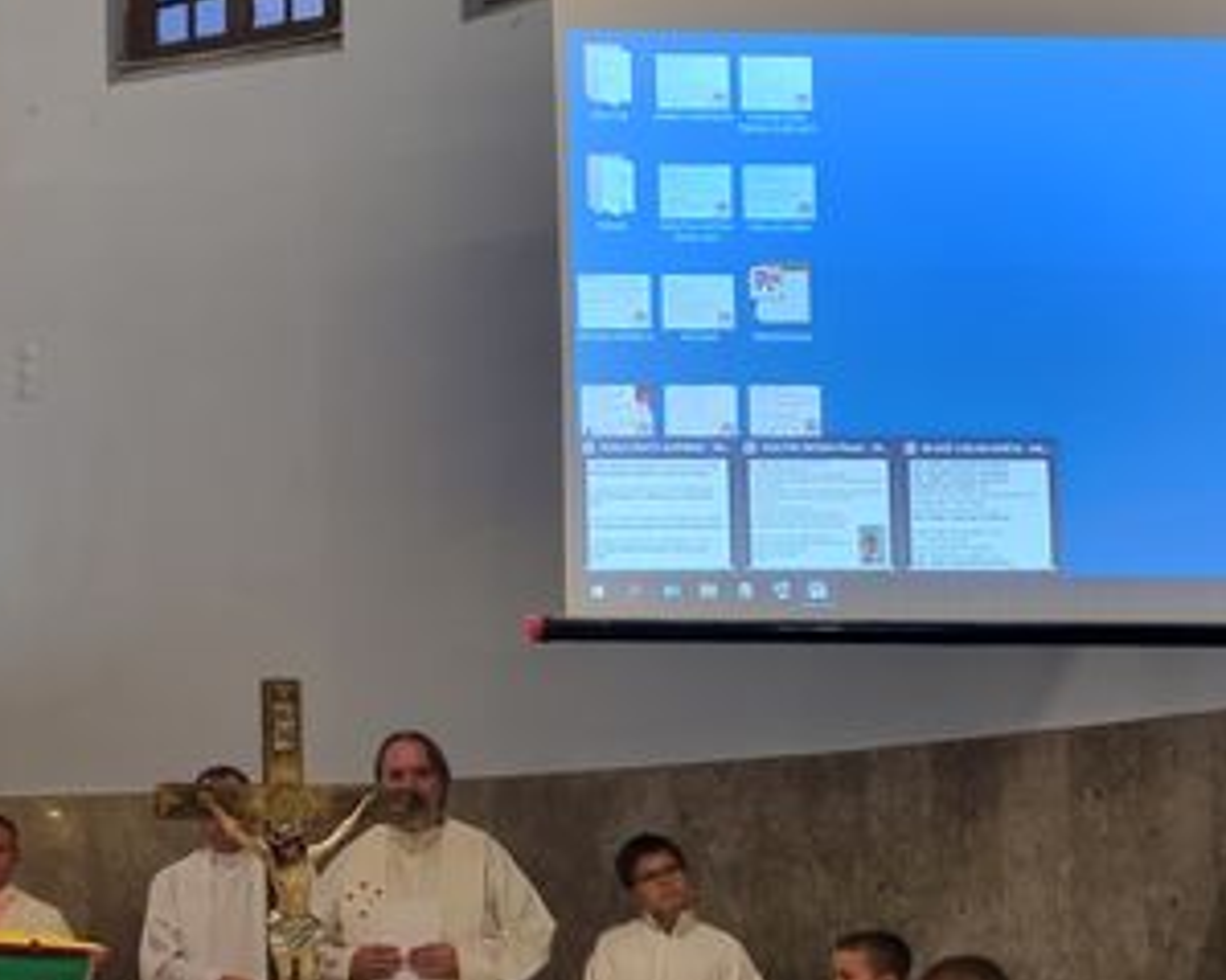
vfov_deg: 22.1
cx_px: -172
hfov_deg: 25.6
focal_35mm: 68
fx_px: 2467
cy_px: 800
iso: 320
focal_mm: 5.4
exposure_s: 1/50
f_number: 1.8
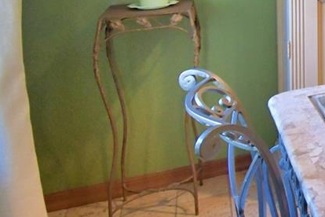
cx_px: 608
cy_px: -77
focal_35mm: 58
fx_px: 524
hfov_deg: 20.9
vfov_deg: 20.9
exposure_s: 1/30
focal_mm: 10
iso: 800
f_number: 4.5
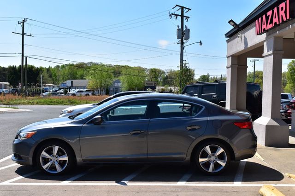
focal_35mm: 45
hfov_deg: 43.6
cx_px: 148
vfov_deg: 29.8
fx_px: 369
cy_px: 98
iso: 280
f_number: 11
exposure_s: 1/500
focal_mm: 30
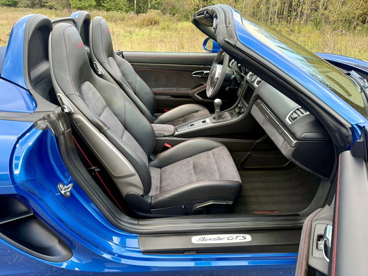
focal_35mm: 24
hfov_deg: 71.6
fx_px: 255
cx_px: 184
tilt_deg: -26.3
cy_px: 138
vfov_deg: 56.8
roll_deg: +0.8
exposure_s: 1/161
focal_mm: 6.76
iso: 160
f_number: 1.78
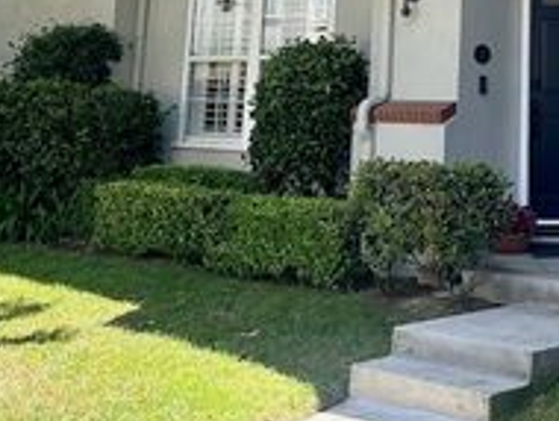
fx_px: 1019
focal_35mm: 63
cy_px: -99
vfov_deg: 21.5
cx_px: 530
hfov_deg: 29.1
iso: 80
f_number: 1.78
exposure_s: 1/561
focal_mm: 6.86
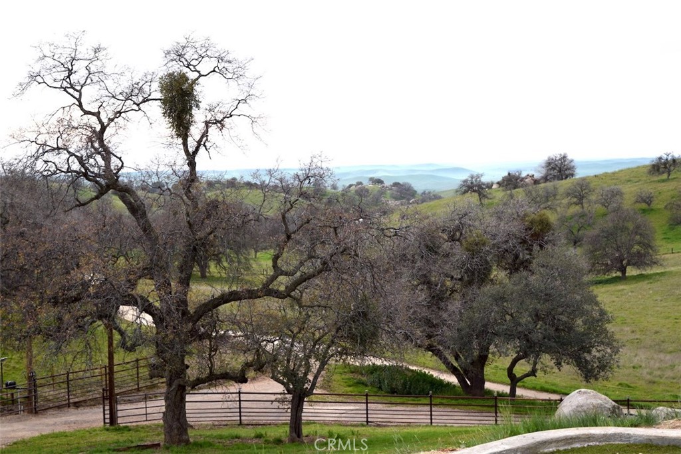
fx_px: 1361
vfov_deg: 18.9
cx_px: 340
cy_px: 227
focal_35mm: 72
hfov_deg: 28.1
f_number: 7.1
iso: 100
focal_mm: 48
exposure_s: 1/200
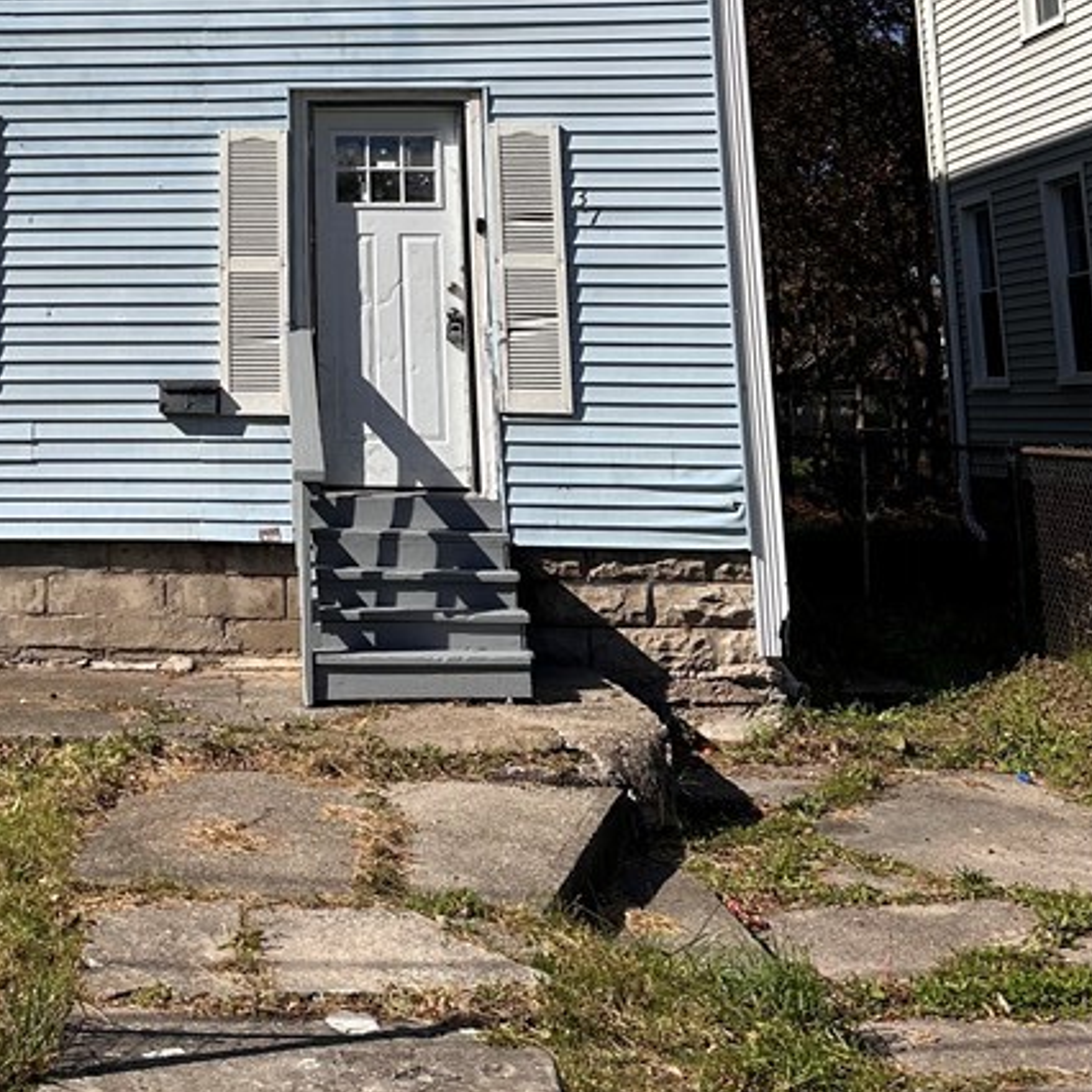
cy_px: 8
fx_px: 1820
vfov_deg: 31.0
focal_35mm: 51
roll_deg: -1.0
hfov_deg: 32.0
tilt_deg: +12.5
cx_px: 146
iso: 80
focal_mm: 6.86
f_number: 1.78
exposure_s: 1/6623
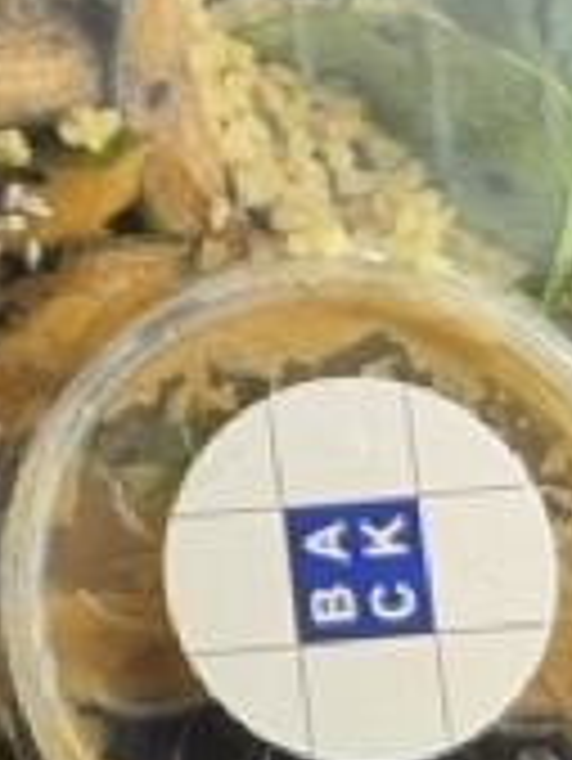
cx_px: -685
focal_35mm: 364
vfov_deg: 5.4
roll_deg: -0.3
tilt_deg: -28.0
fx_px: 8010
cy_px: -634
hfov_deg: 4.0
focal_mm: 6.76
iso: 125
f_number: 1.78
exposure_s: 1/50
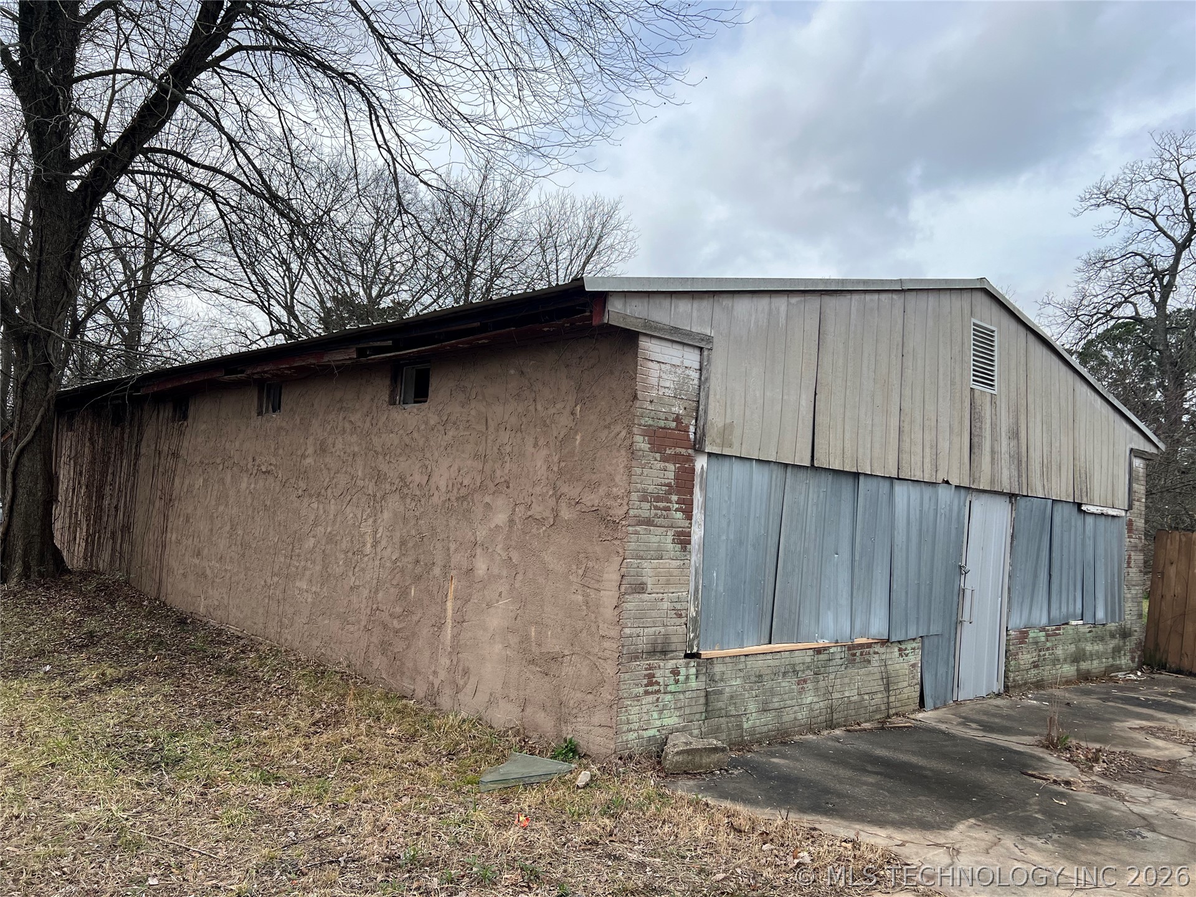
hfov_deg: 67.3
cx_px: 598
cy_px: 448
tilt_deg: +4.6
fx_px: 898
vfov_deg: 53.1
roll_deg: -3.6
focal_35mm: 26
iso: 50
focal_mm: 5.7
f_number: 1.5
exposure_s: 1/3704
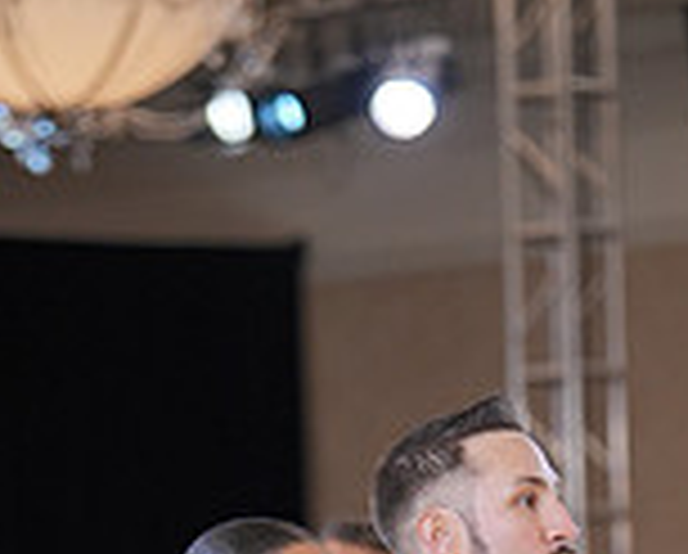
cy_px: 1180
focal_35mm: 270
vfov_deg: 5.6
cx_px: 362
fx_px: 5508
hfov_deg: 7.1
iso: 800
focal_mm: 76
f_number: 2
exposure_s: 1/500
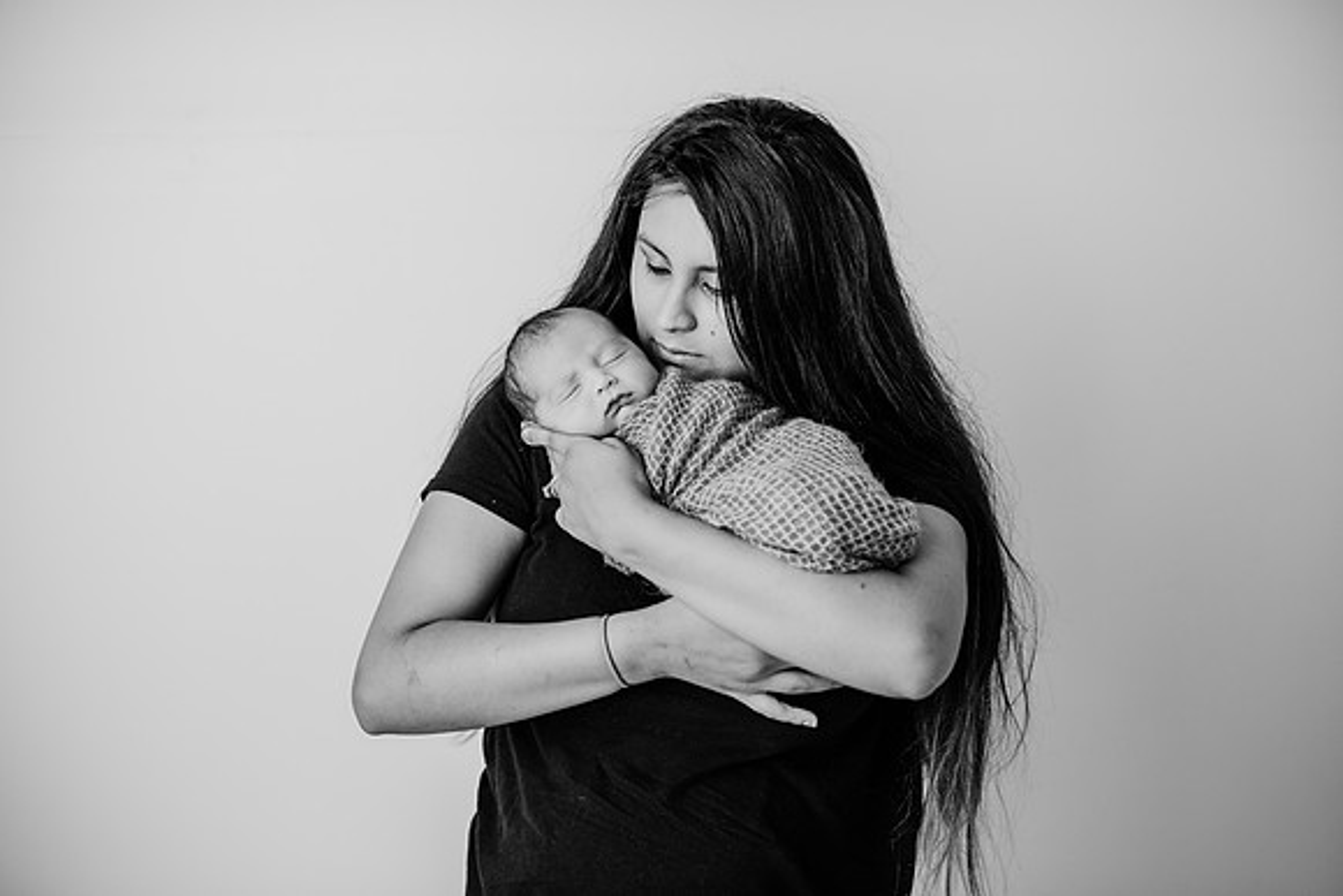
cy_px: 448
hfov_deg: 39.6
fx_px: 1866
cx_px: 672
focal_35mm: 50
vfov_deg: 27.0
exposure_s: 1/160
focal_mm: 50
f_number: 2.5
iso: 160
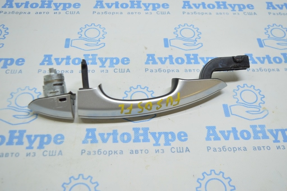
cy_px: 96
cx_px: 144
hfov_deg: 49.6
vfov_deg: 34.2
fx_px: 311
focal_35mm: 39
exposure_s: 1/60
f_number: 4
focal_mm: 26
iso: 400
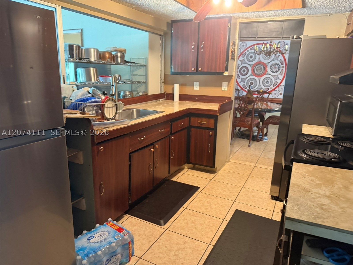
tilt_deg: -12.6
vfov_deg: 56.8
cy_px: 132
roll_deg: -1.3
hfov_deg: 71.6
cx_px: 176
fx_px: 245
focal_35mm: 24
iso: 640
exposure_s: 1/40
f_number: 1.78
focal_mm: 6.76
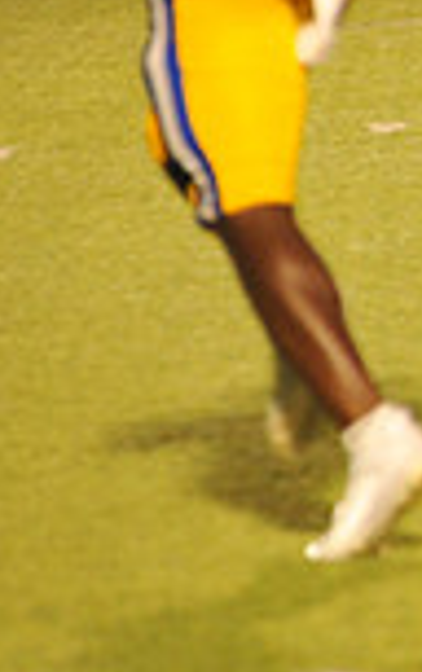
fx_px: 14129
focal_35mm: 770
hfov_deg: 1.7
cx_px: 1257
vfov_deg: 2.7
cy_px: 48
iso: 5000
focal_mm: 200
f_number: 5.6
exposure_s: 1/200
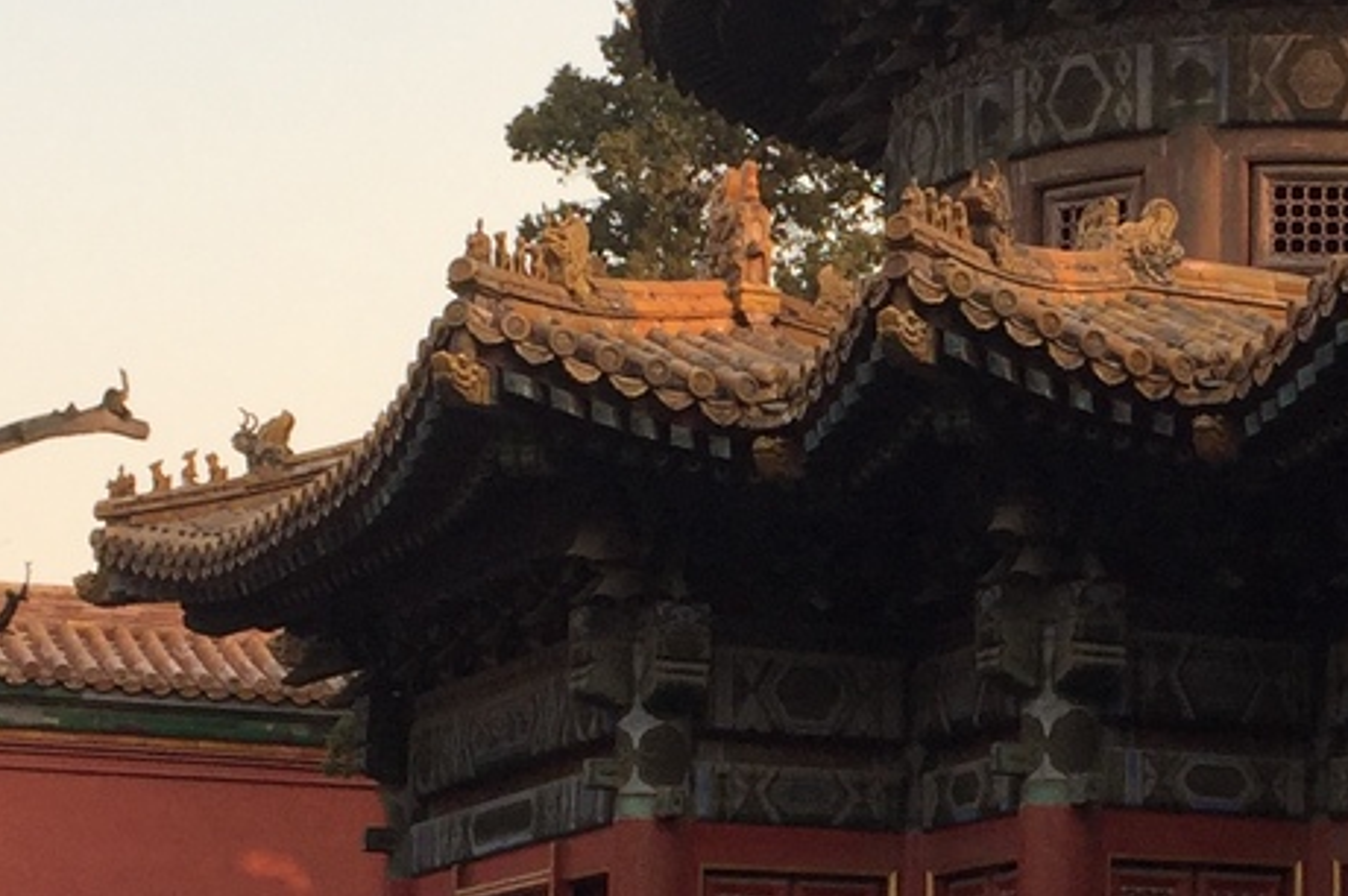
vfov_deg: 12.9
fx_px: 3929
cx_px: 1263
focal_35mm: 105
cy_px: 767
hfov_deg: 19.1
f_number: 2.2
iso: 32
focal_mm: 4.15
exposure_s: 1/434
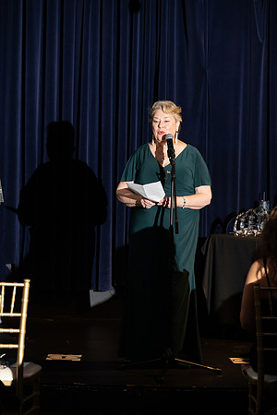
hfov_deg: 9.1
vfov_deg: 13.7
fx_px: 1731
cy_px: 208
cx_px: 138
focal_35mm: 150
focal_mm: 150
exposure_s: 1/200
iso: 2500
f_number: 5
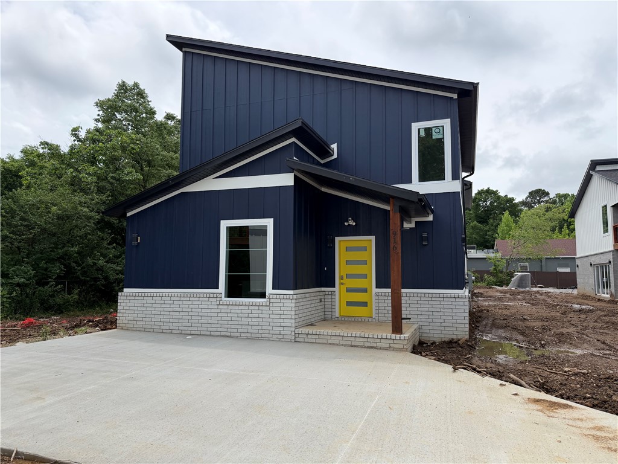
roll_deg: -0.1
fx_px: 428
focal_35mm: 24
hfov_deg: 71.6
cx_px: 309
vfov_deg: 56.8
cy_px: 232
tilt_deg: +5.0
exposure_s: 1/6173
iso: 100
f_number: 1.78
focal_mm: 6.76
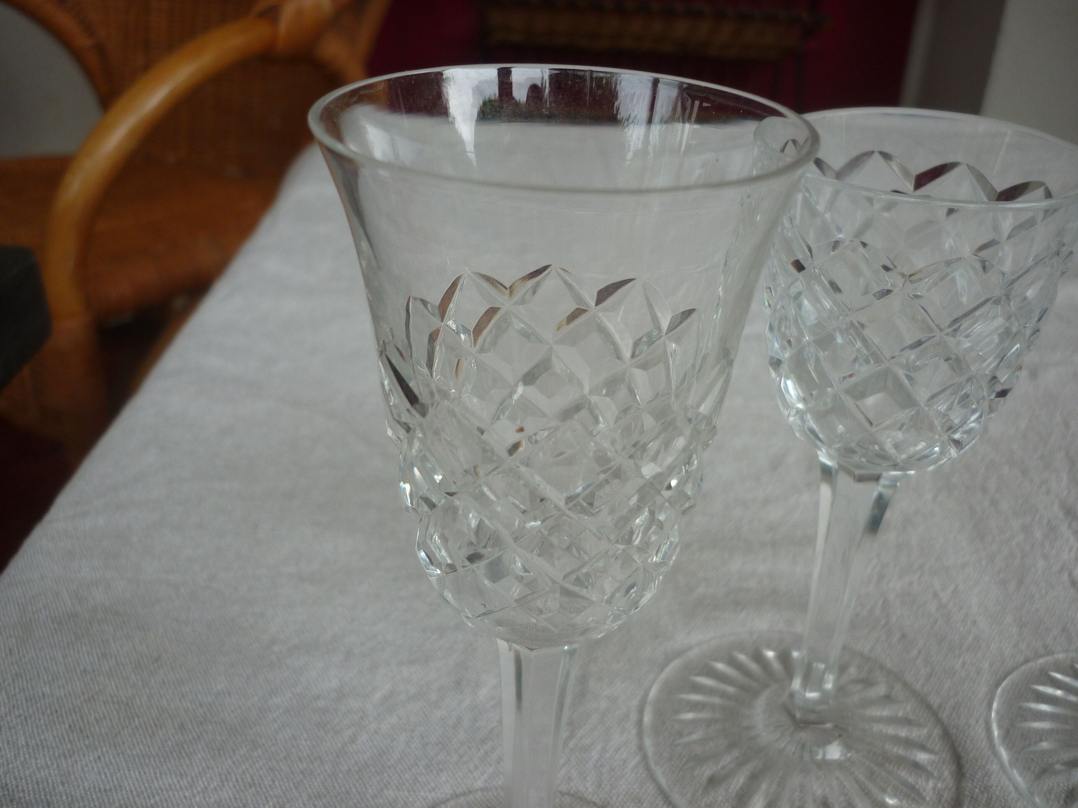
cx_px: 539
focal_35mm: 33
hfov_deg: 55.4
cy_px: 404
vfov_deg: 42.9
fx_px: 1028
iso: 80
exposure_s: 1/250
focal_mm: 5.5
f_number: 2.8
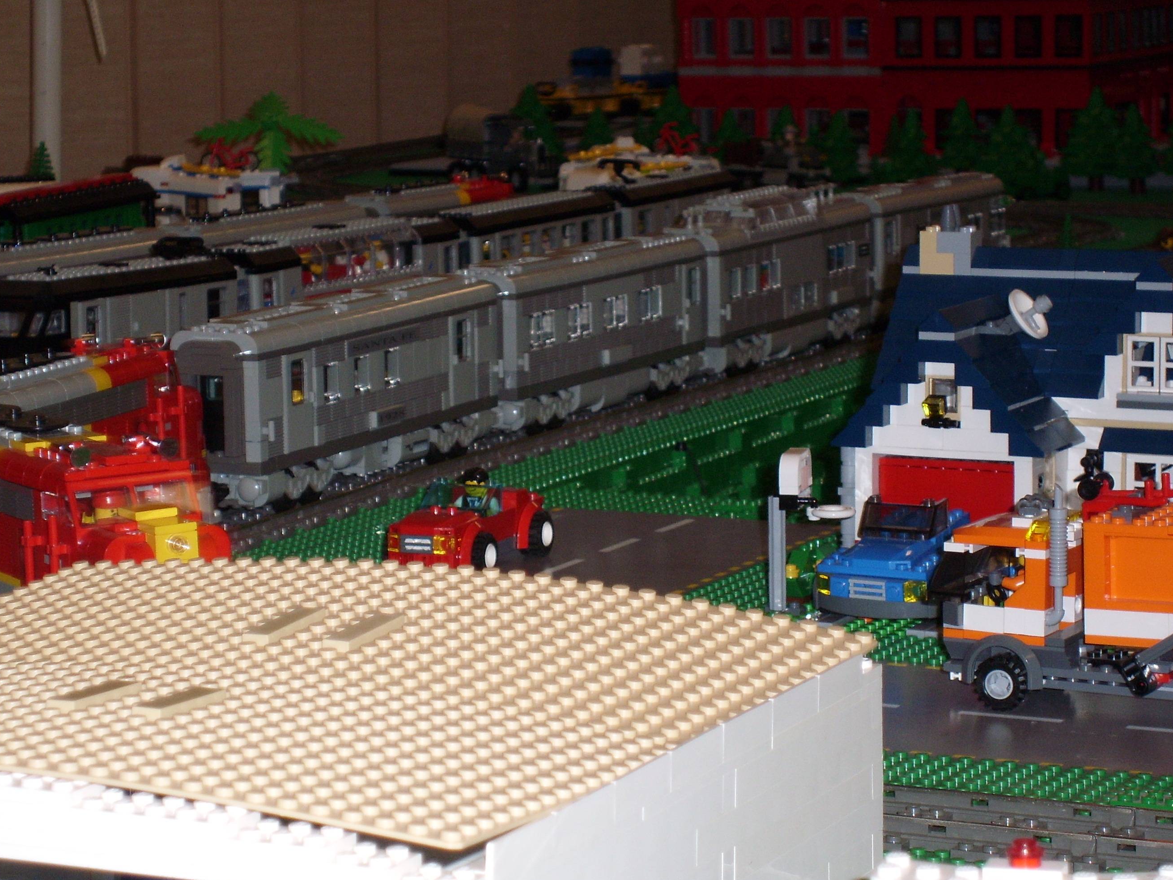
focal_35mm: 123
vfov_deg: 12.0
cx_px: 509
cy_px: 378
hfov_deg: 16.0
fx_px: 4168
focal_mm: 17.4
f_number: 4.9
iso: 100
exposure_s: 1/60
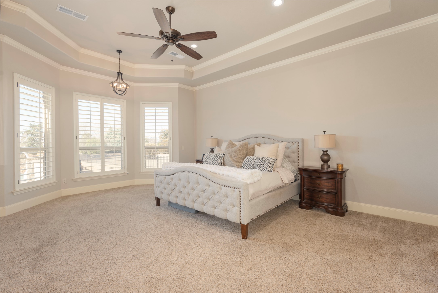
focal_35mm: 16
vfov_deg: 73.8
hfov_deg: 96.7
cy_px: 146
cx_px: 219
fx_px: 195
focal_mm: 16
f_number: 7.1
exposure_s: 1/3
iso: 100
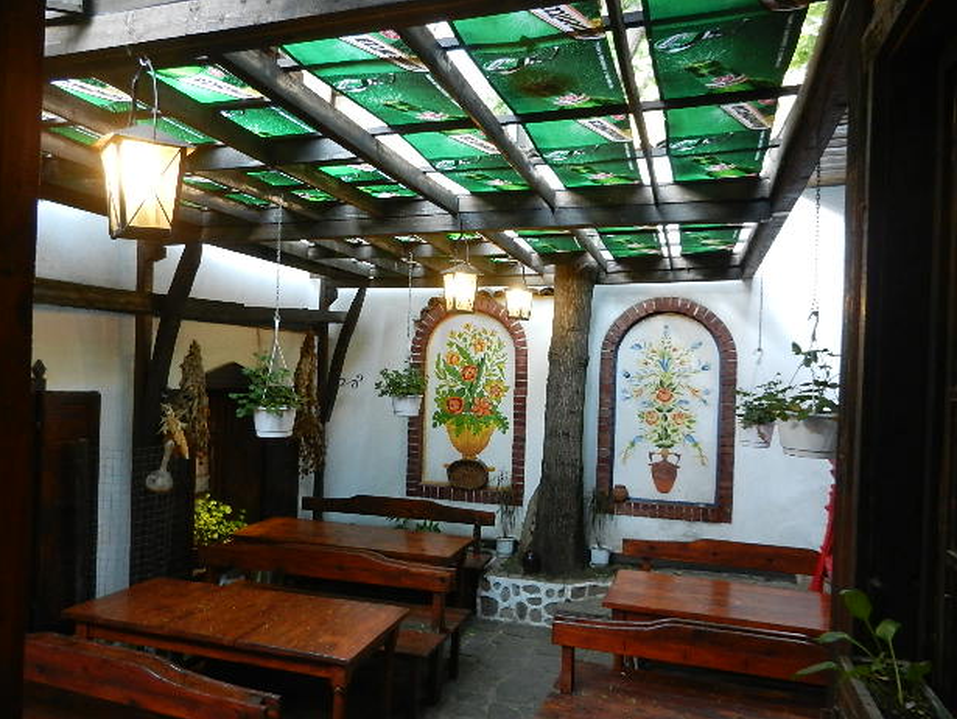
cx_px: 484
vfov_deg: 53.1
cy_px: 372
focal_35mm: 26
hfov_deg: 67.3
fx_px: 719
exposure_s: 1/13
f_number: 3.5
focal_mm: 4.5
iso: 400
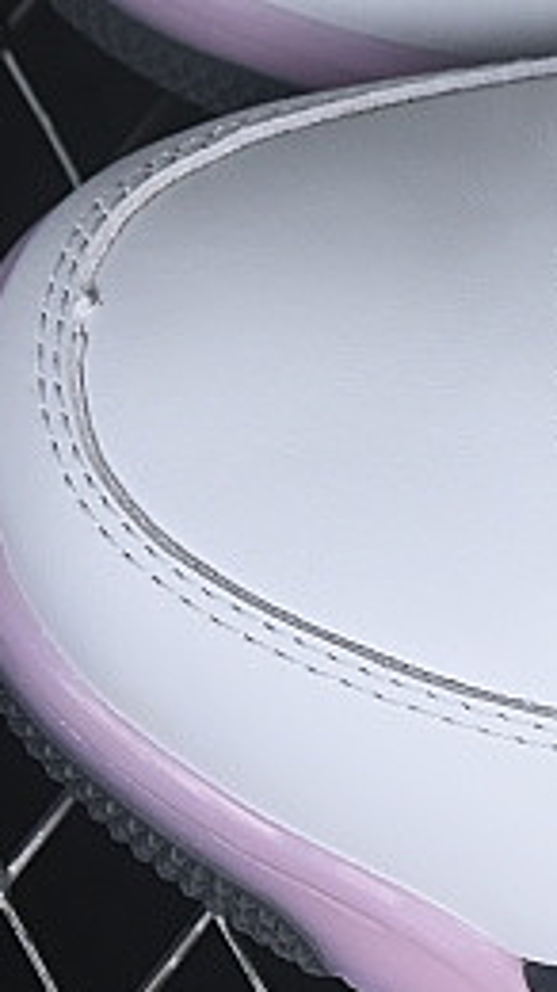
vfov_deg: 6.6
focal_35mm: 326
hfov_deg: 3.7
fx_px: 8571
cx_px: 1419
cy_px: 31
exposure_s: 1/80
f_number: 7.1
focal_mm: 50
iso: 160
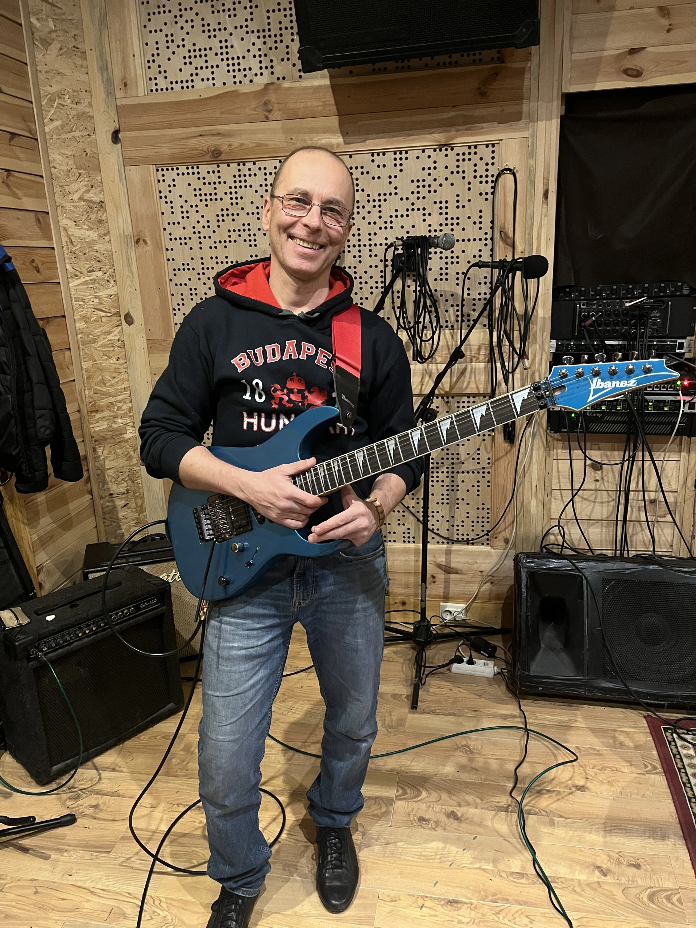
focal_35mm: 26
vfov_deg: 67.3
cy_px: 464
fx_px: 697
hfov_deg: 53.1
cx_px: 348
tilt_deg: -15.8
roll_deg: +2.7
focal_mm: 5.1
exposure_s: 1/33
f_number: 1.6
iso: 500
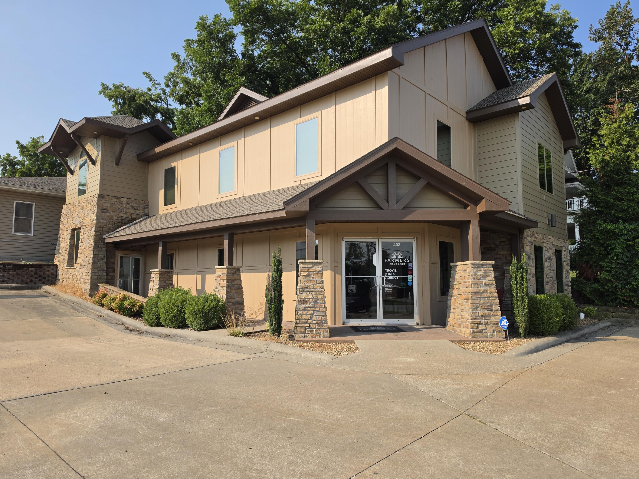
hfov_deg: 73.9
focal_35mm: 23
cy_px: 240
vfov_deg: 58.9
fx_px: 425
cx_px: 320
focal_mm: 6.5
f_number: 1.4
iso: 64
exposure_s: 1/5151
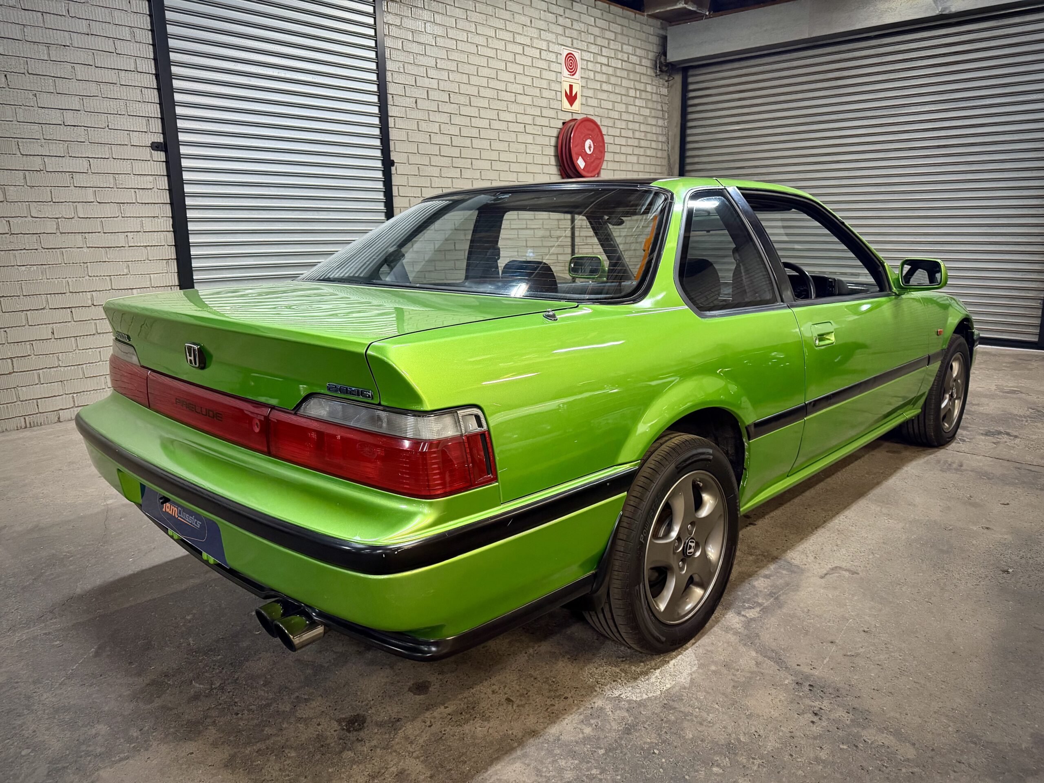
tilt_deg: -13.2
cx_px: 522
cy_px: 392
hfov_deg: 71.6
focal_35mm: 24
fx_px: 724
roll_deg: +1.1
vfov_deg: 56.8
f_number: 1.78
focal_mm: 6.76
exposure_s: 1/50
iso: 500
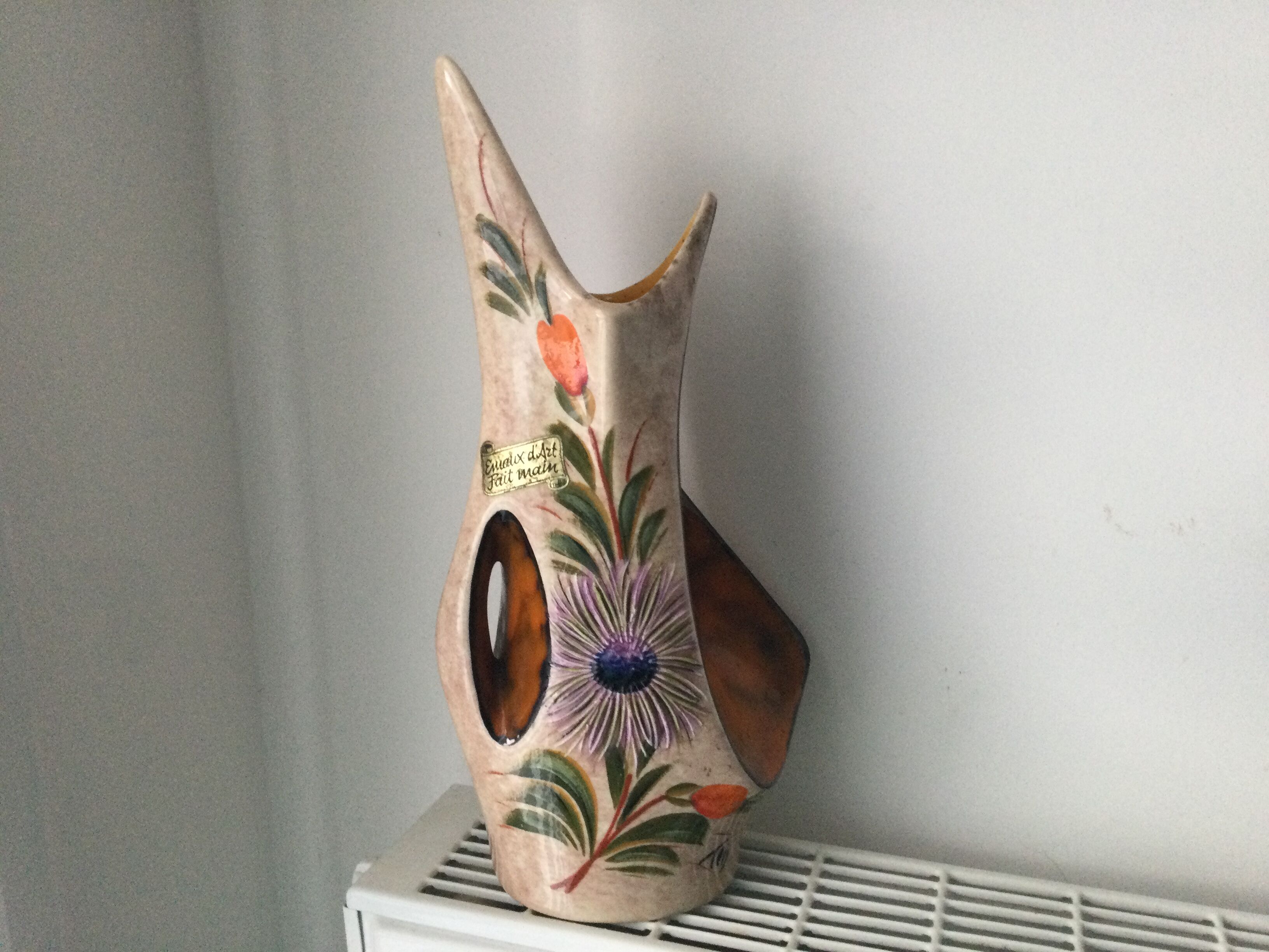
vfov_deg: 45.4
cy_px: 476
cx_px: 634
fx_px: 1136
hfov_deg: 58.4
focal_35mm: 31
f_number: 2.4
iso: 160
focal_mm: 3.3
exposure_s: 1/33
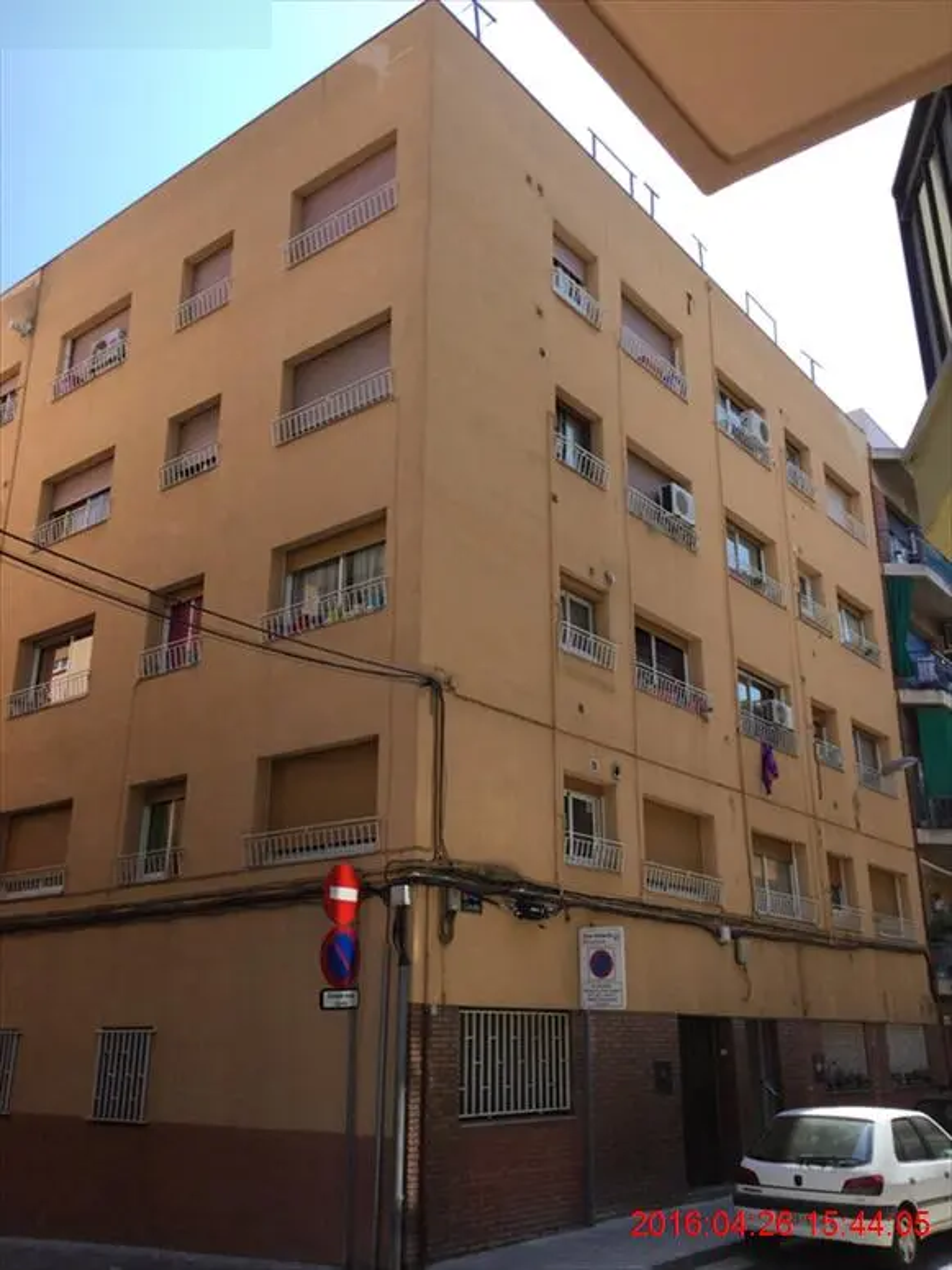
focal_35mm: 31
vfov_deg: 58.4
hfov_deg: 45.4
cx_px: 476
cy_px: 635
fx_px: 1137
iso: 25
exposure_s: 1/662
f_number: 2.4
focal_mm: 3.3
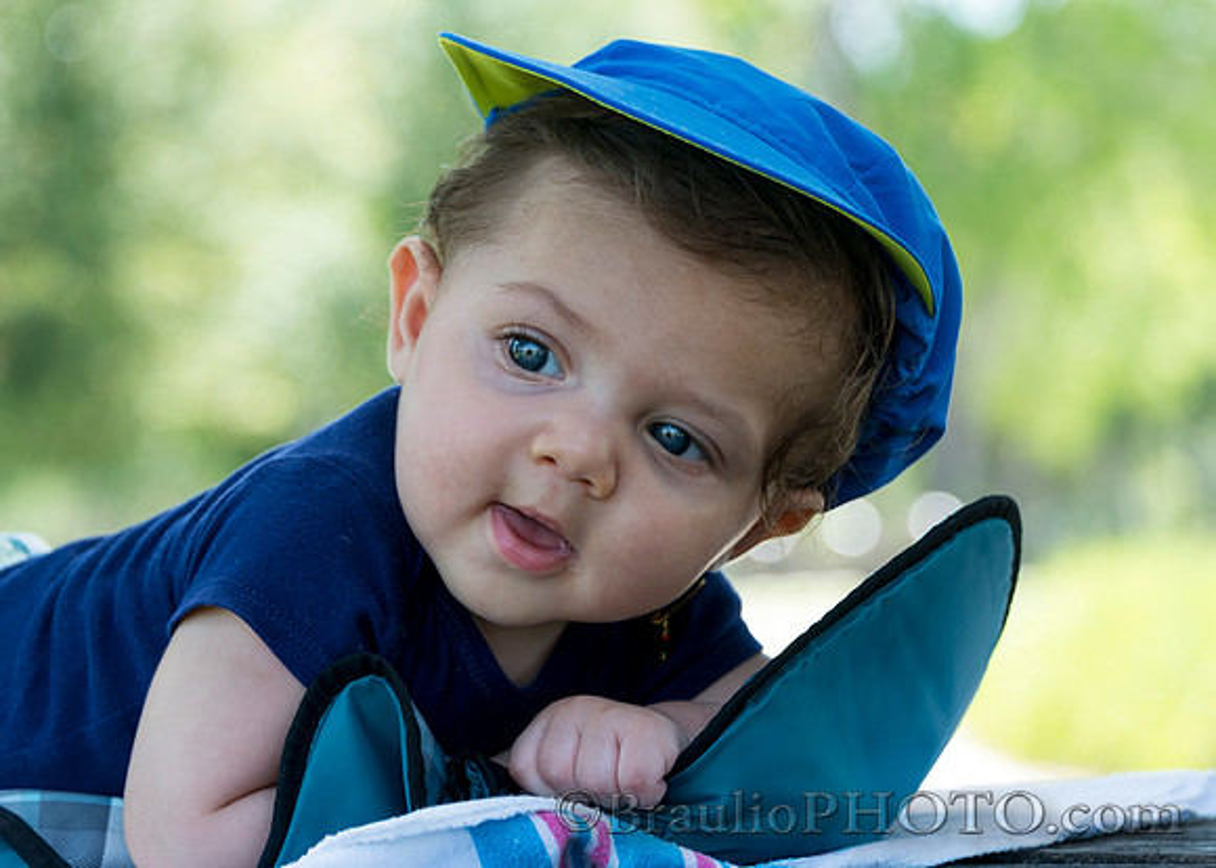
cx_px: 634
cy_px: 383
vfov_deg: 9.8
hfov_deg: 13.7
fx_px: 5048
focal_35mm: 146
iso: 200
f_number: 6.3
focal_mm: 125
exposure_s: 1/125
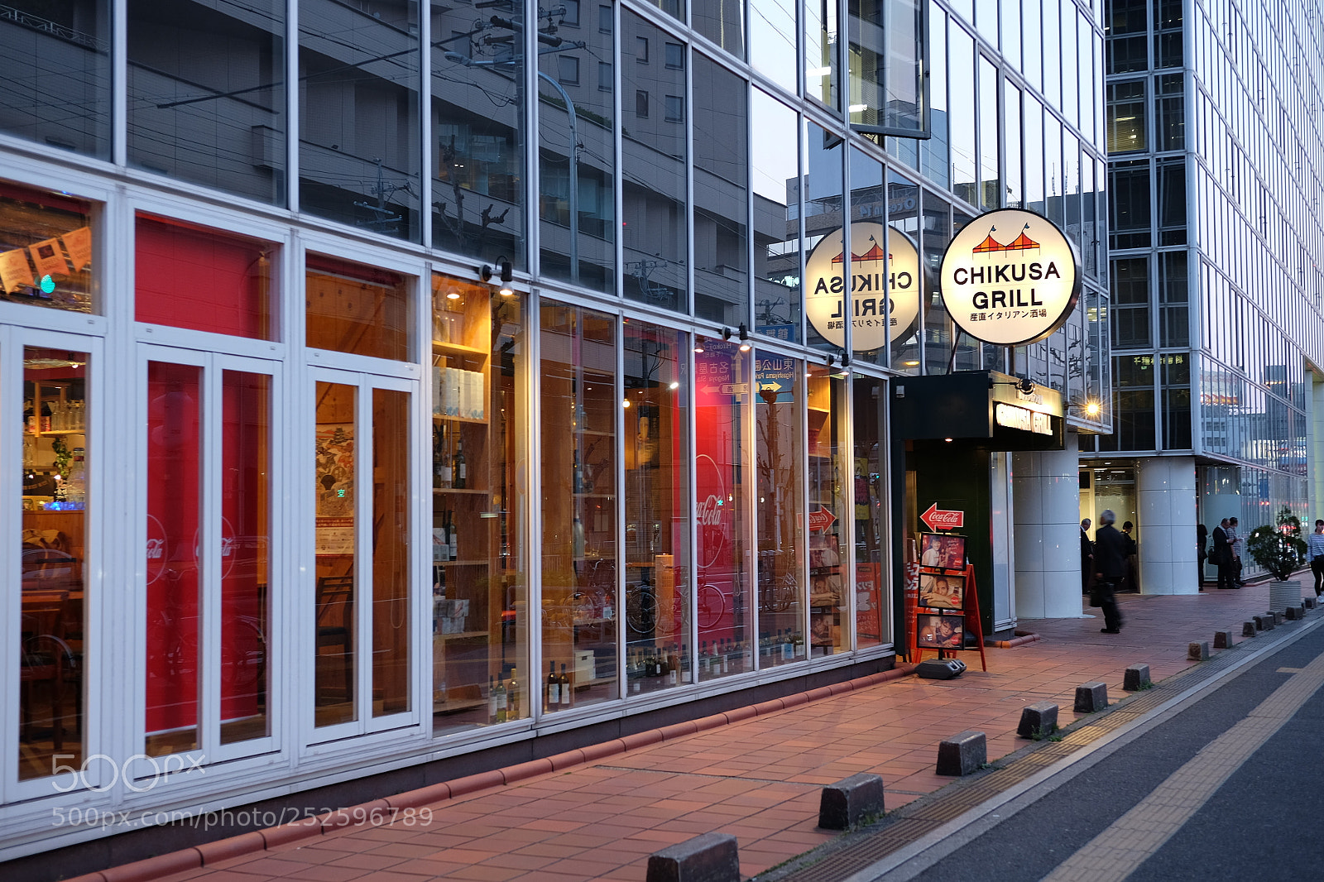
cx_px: 662
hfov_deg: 41.1
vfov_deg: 28.1
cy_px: 441
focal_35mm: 48
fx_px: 1765
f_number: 2.8
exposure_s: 1/26
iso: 400
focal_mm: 32
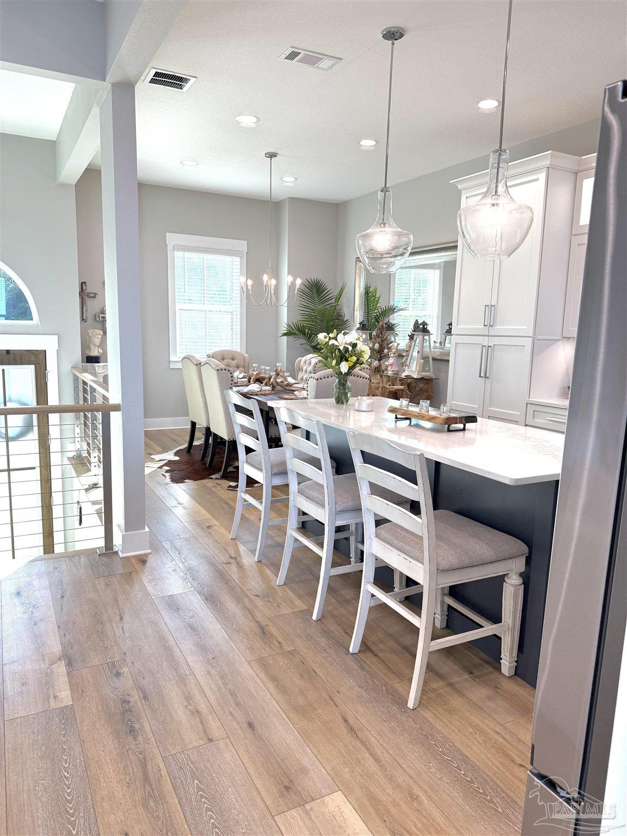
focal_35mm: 24
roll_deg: -2.2
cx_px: 314
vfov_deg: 71.6
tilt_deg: -8.6
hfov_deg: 56.8
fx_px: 580
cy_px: 418
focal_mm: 6.76
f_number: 1.78
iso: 160
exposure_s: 1/234
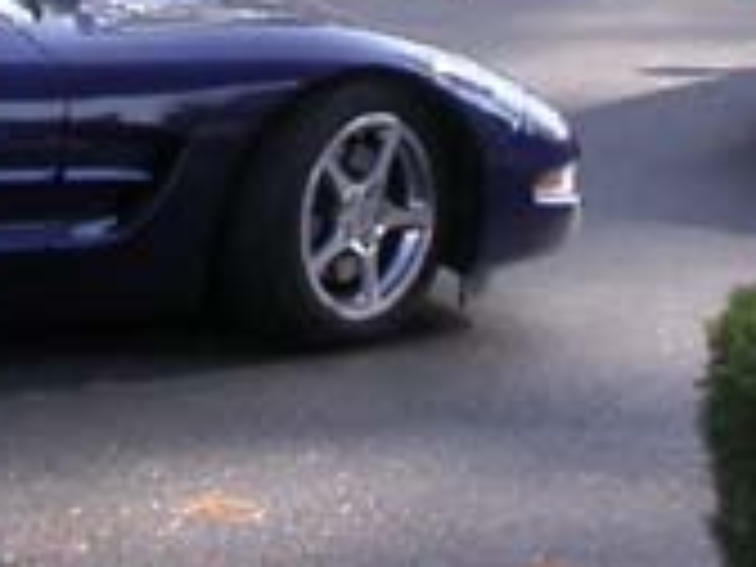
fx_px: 3953
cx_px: -207
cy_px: -302
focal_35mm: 181
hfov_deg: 10.7
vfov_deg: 8.0
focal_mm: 7.85
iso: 100
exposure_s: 1/144
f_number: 5.3
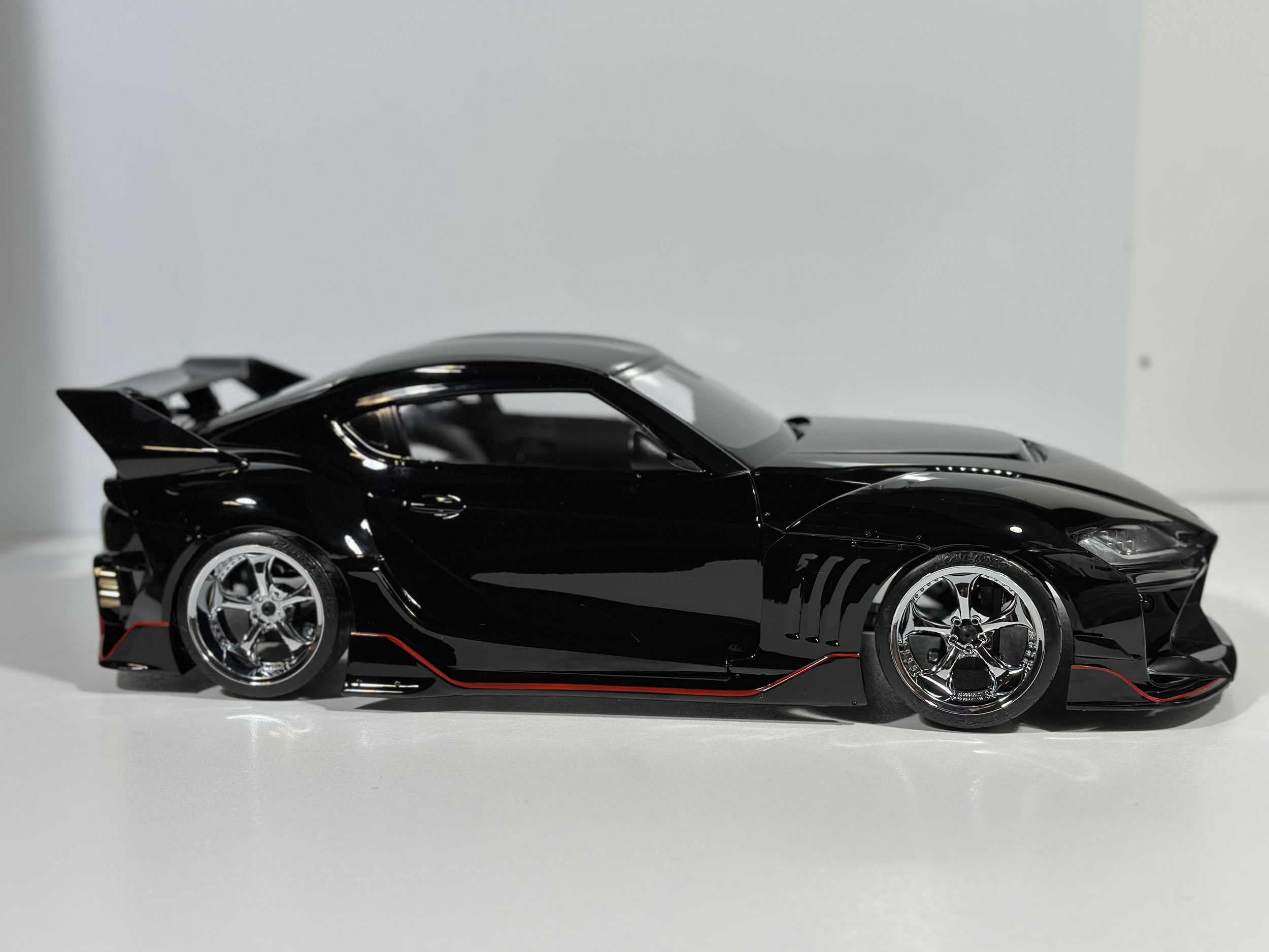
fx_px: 1760
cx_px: 634
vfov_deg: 30.3
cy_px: 476
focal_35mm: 48
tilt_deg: -9.8
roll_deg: -0.2
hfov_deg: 39.7
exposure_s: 1/121
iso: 80
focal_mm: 6.86
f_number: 1.78
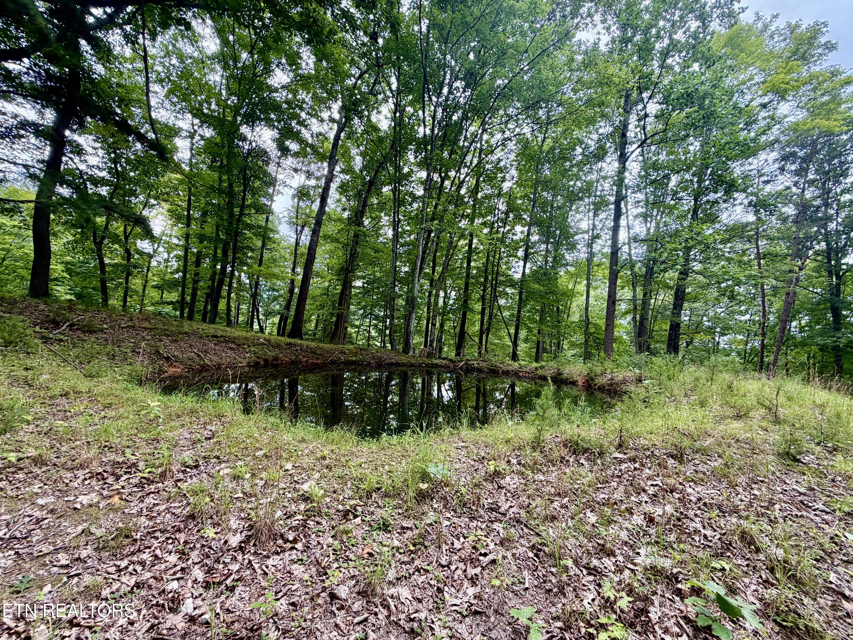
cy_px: 320
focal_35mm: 14
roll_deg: -3.7
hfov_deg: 102.1
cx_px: 426
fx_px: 345
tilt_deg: +1.9
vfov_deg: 85.7
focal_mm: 2.22
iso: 50
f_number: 2.2
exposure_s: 1/167
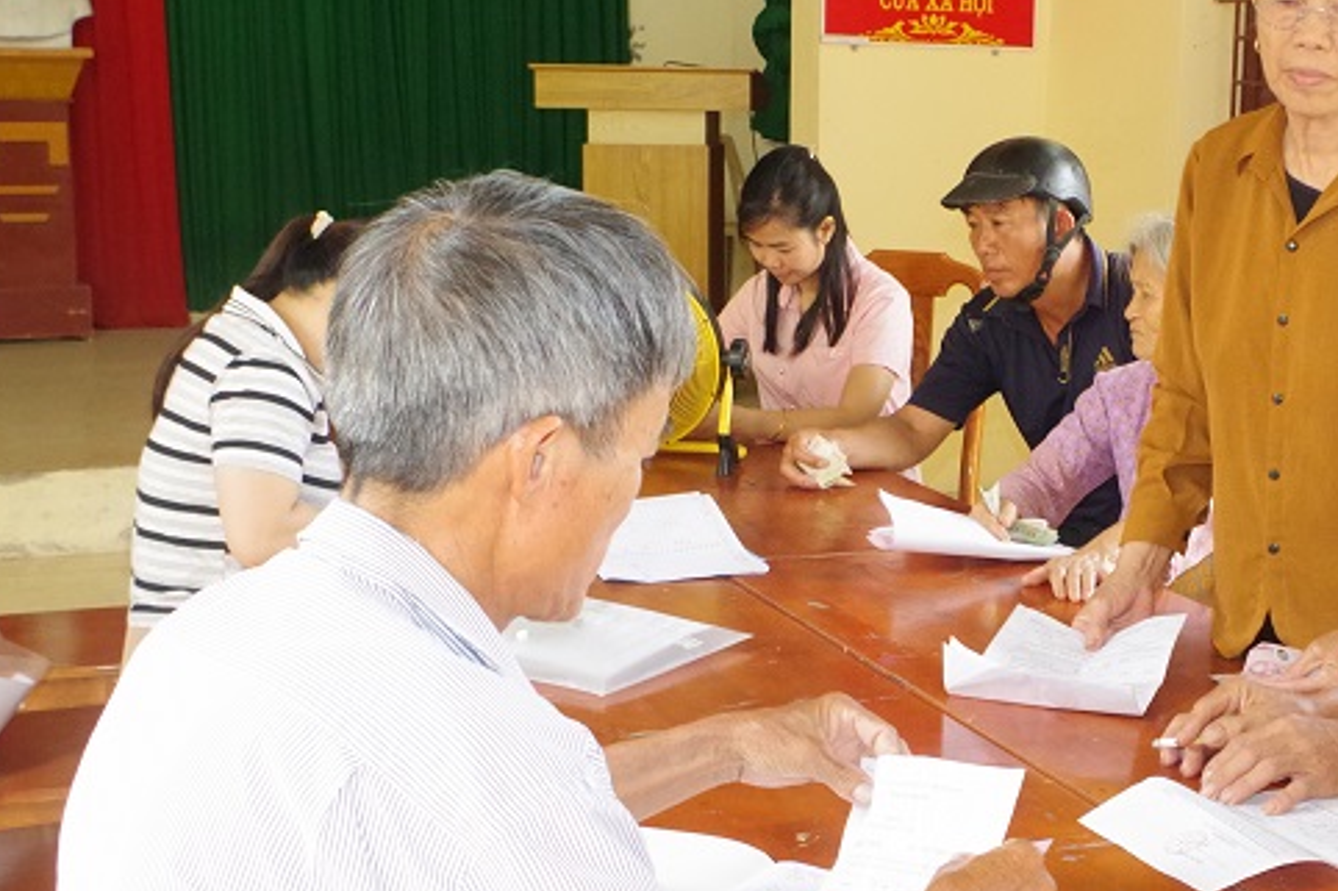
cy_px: 536
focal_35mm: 56
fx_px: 2081
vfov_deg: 24.1
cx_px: 1041
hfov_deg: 34.7
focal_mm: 18
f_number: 5.6
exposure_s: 1/125
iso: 3200
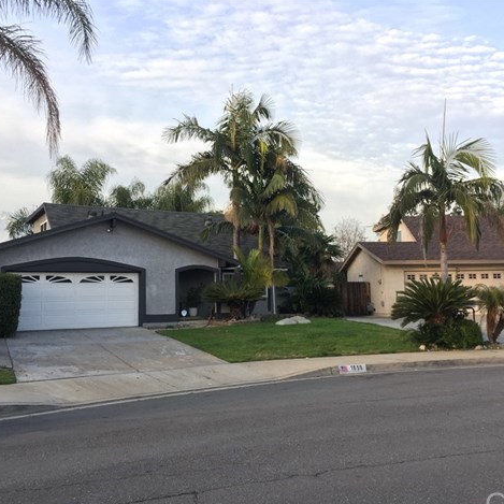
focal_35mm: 35
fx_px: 577
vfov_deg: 47.2
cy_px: 255
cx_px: 229
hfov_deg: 47.2
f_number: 2.2
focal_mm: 4.15
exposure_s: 1/180
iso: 32
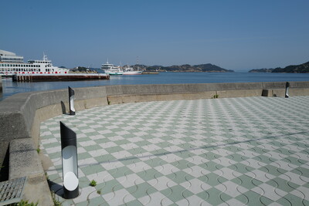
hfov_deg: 65.5
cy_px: 103
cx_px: 154
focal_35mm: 28
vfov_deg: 46.4
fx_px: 240
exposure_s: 1/2000
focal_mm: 28
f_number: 6.3
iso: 200
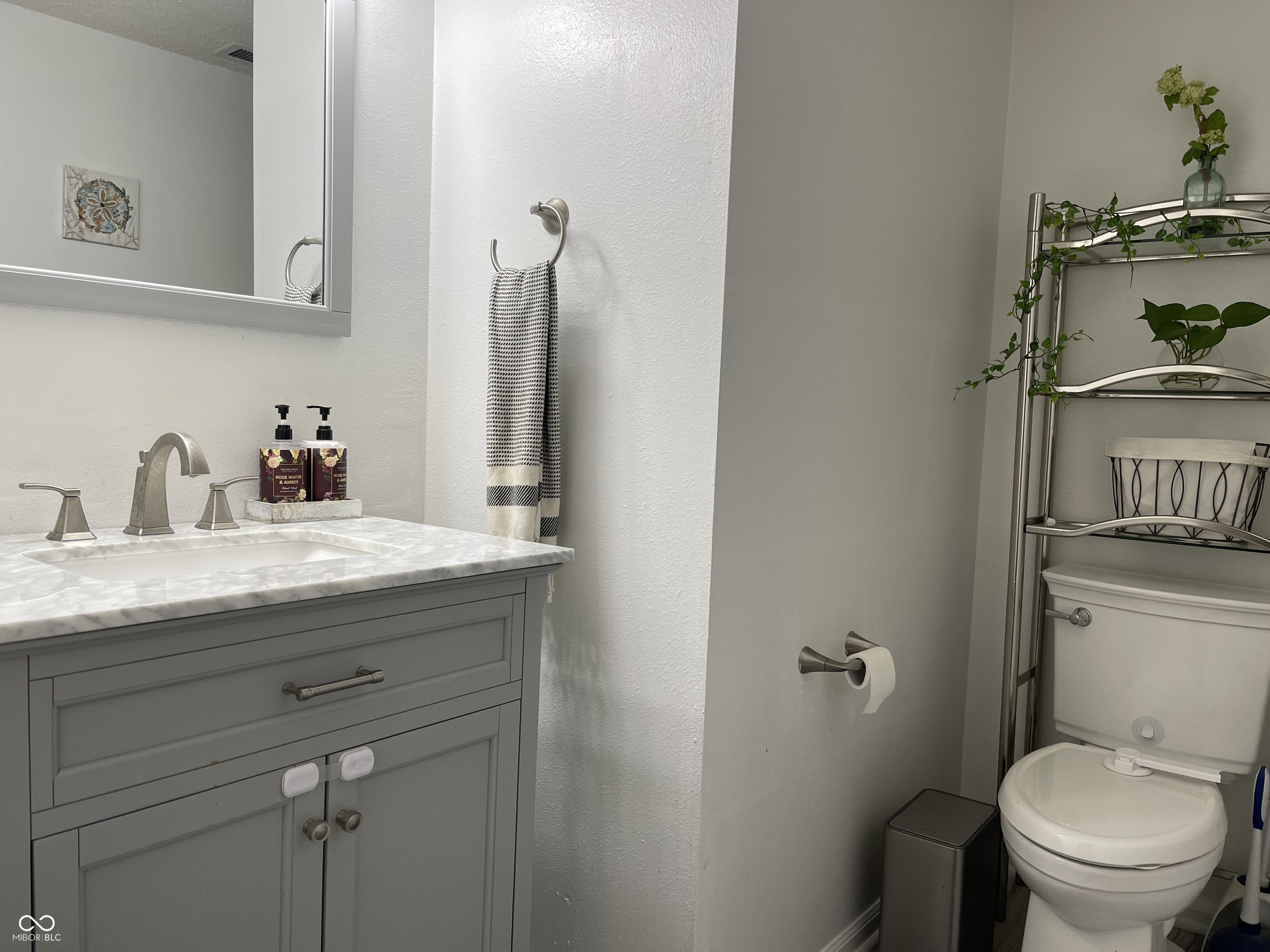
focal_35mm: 25
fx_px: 917
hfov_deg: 69.4
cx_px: 635
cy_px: 476
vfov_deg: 54.9
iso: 64
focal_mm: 5.1
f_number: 1.6
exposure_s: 1/120
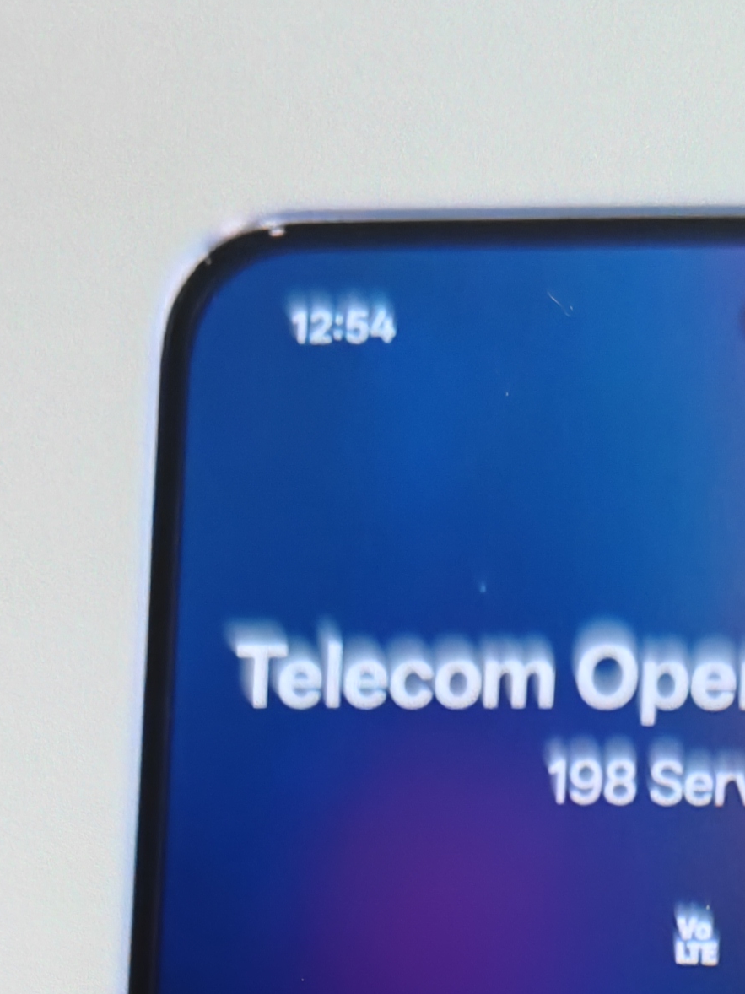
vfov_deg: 20.4
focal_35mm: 80
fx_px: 2296
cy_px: 1557
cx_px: 706
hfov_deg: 18.1
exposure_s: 1/100
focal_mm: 6.06
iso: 250
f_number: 1.6
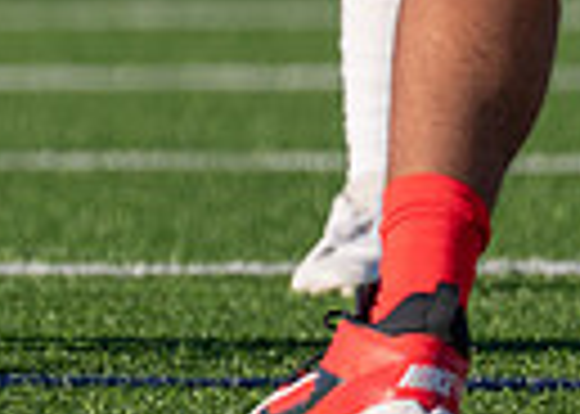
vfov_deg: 1.0
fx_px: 24795
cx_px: -526
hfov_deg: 1.3
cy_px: -241
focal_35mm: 1506
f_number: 2.8
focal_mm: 200
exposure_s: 1/2000
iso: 100
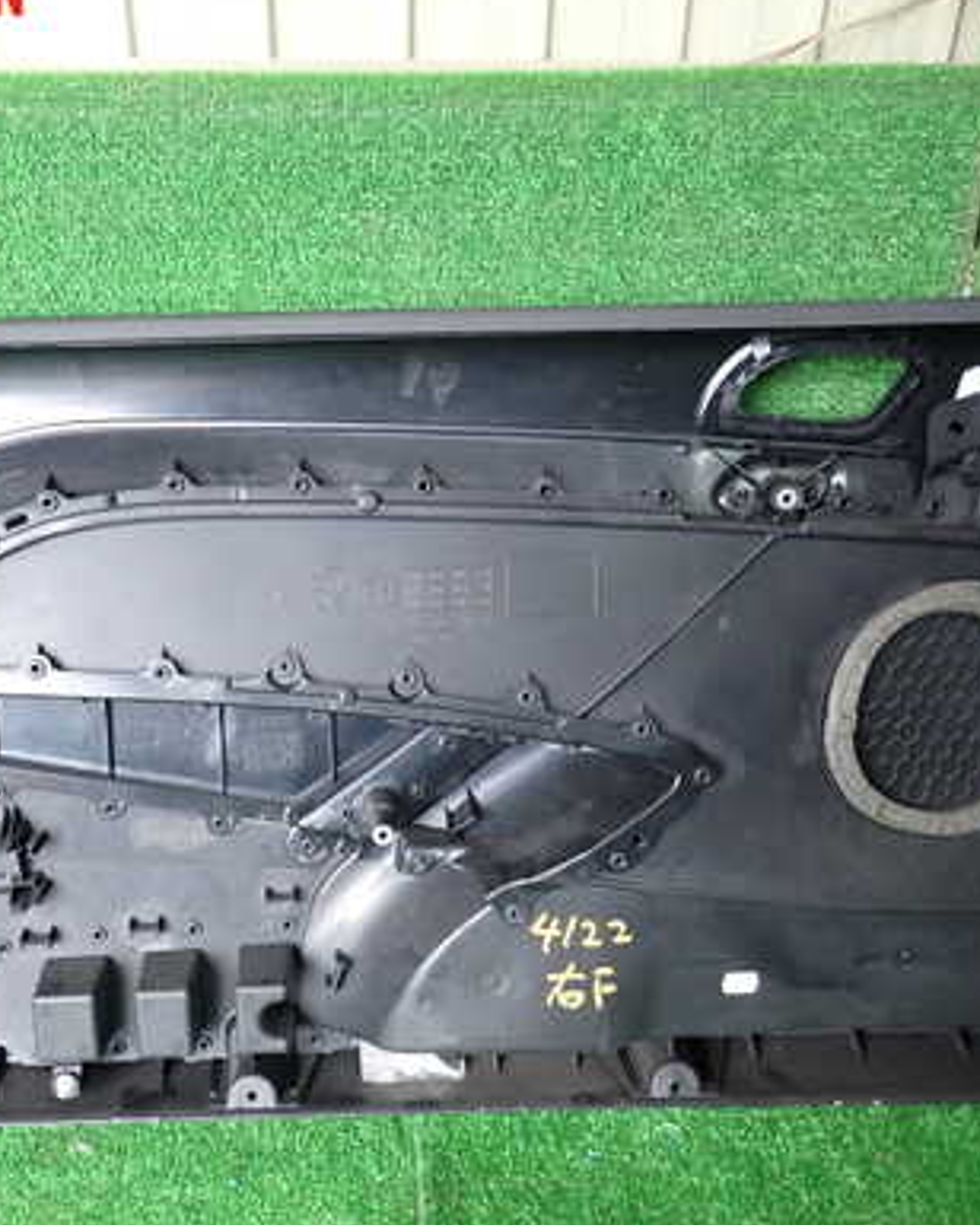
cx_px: 401
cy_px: 671
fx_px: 1378
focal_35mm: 38
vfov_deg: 47.9
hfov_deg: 39.0
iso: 200
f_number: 2
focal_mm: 4.5
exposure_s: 1/40
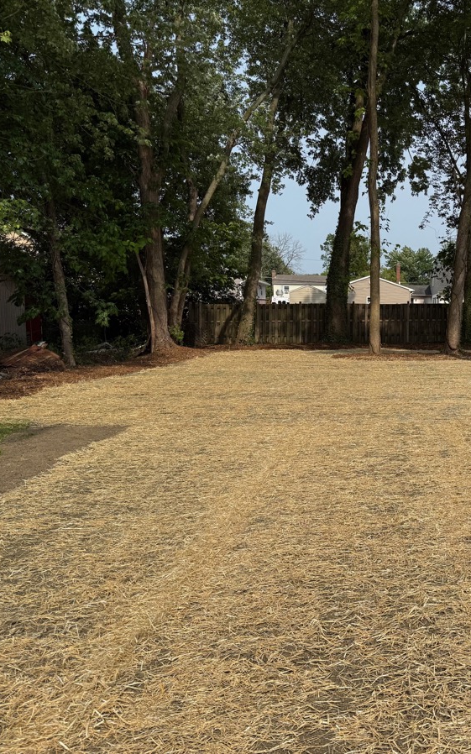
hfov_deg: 35.2
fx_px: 699
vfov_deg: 56.7
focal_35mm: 34
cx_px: 421
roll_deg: +0.1
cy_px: 377
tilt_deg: -4.9
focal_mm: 6.76
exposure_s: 1/5714
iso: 80
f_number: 1.78
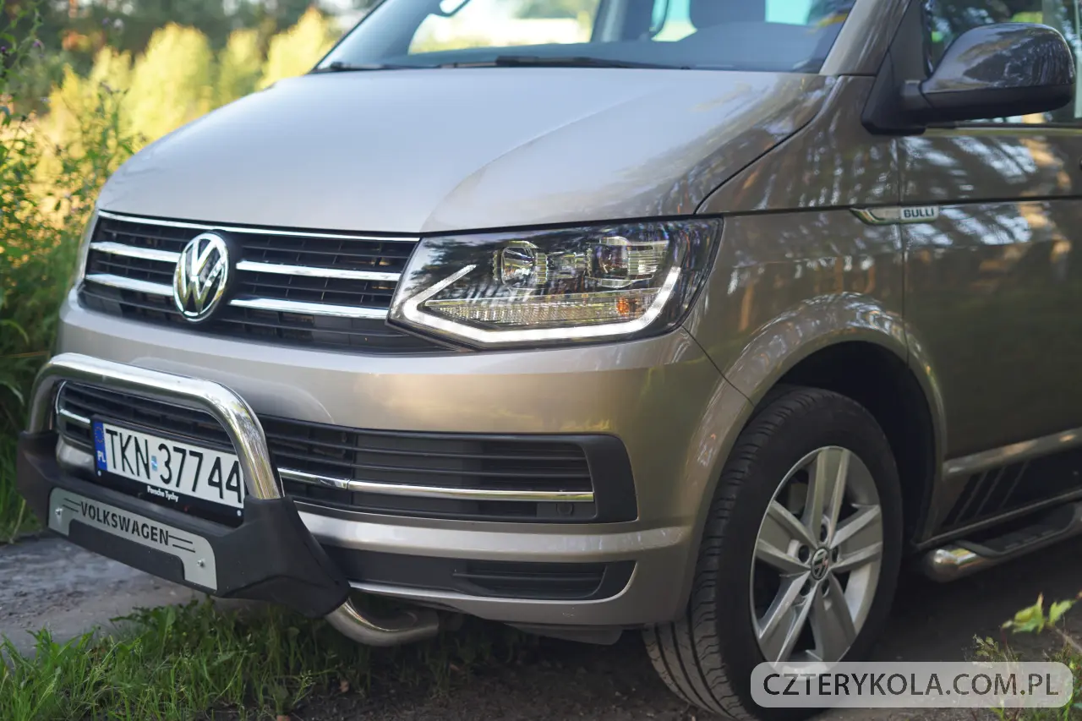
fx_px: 1502
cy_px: 360
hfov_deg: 39.6
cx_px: 541
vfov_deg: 27.0
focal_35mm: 50
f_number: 1.8
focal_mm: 50
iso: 100
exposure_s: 1/60
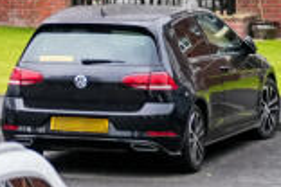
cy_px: -346
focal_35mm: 302
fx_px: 2357
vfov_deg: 4.4
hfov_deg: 6.6
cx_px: -310
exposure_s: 1/4000
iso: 1000
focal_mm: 46
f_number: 2.8
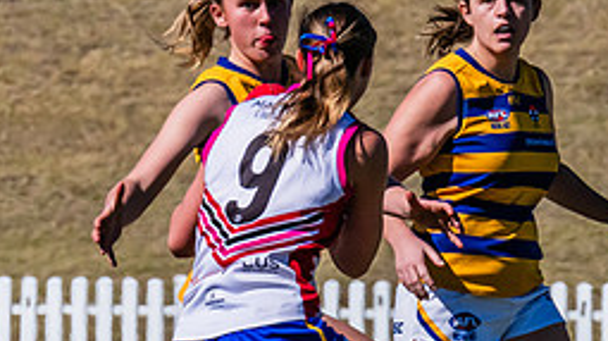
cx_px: 414
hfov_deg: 1.3
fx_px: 27081
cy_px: 382
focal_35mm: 1681
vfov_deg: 0.7
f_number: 14
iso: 800
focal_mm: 420
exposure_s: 1/1600
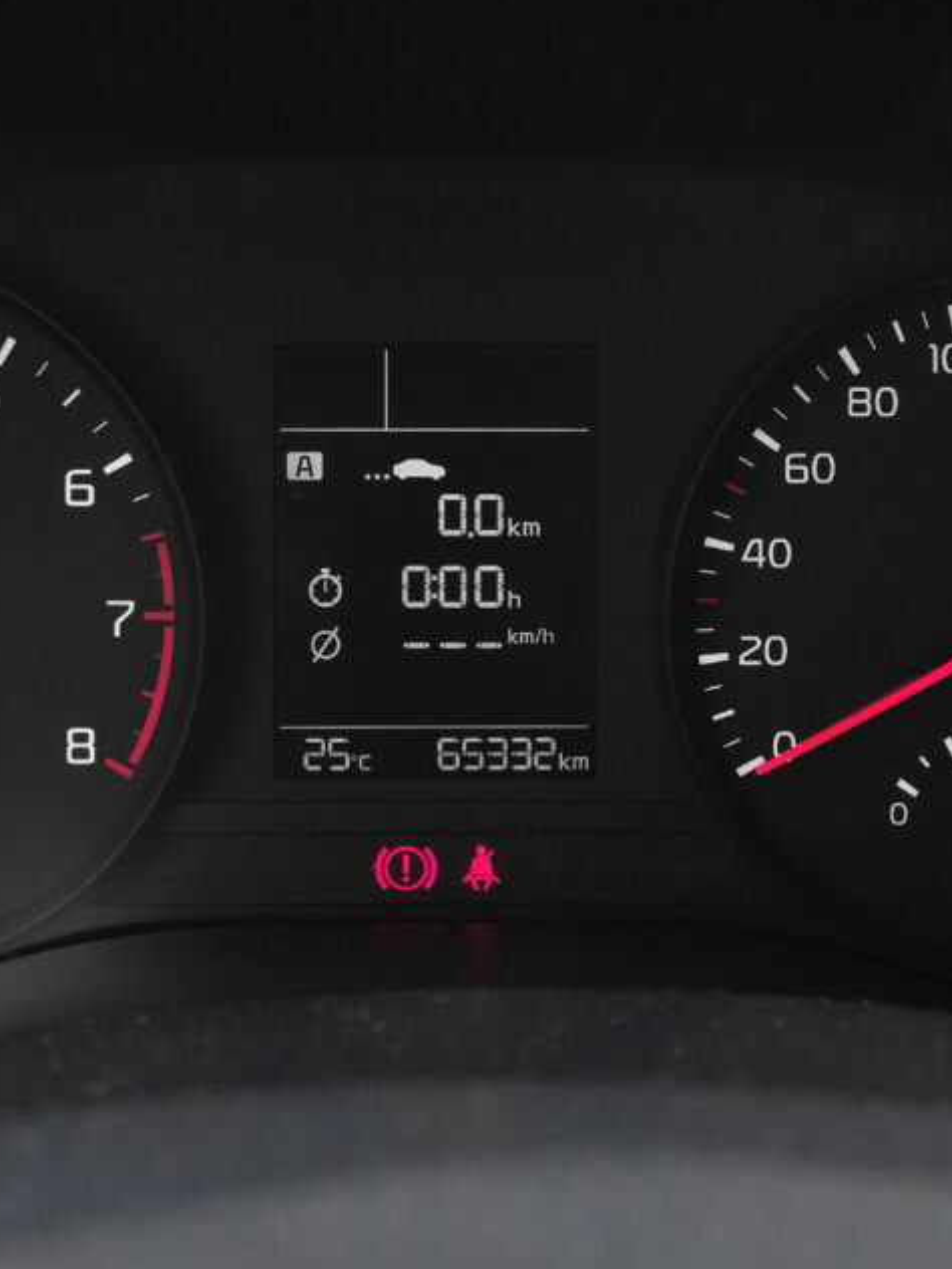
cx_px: 450
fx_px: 1943
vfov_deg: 36.2
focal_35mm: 53
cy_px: 609
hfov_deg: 27.5
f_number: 9
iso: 2000
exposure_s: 1/125
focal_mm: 22.8
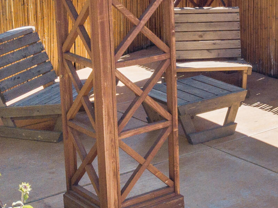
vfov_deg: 15.0
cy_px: 40
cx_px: 266
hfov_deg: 19.6
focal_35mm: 98
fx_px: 787
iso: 100
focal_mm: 4.73
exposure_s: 1/200
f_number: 2.2
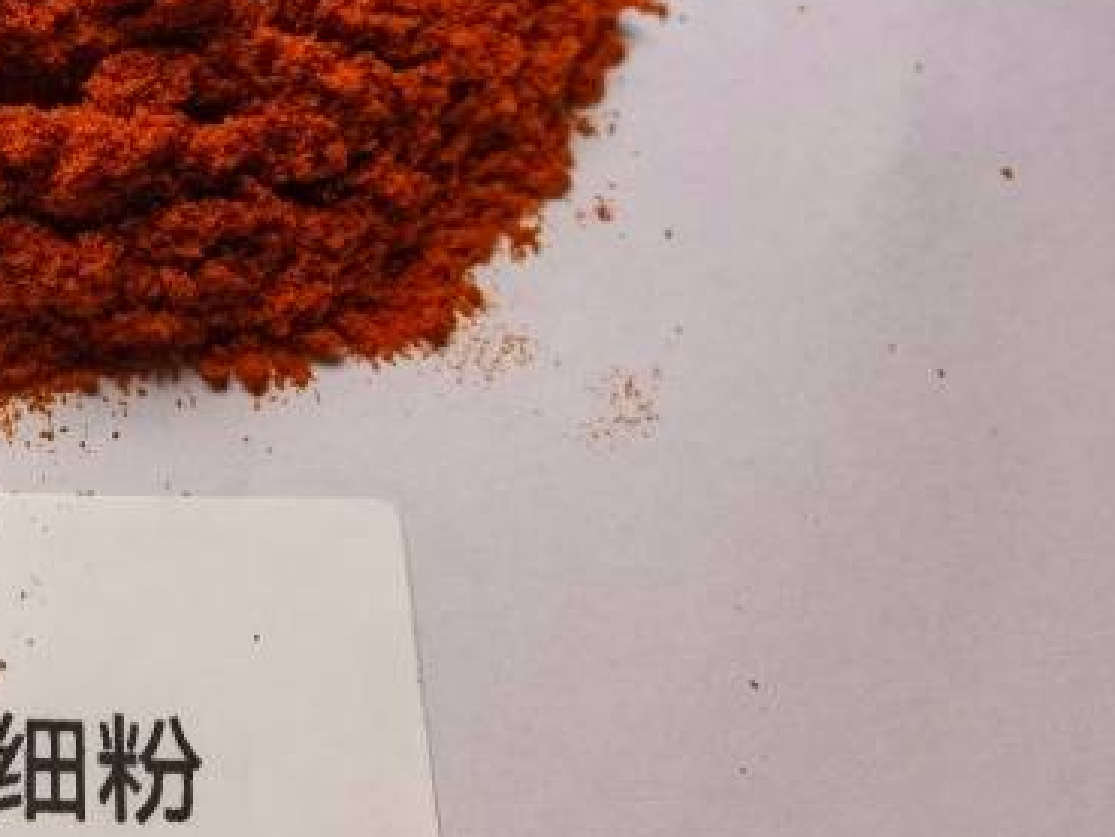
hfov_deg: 33.2
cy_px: 91
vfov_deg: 27.1
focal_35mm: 52
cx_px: -42
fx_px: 1675
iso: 125
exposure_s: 1/100
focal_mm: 5.75
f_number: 2.8
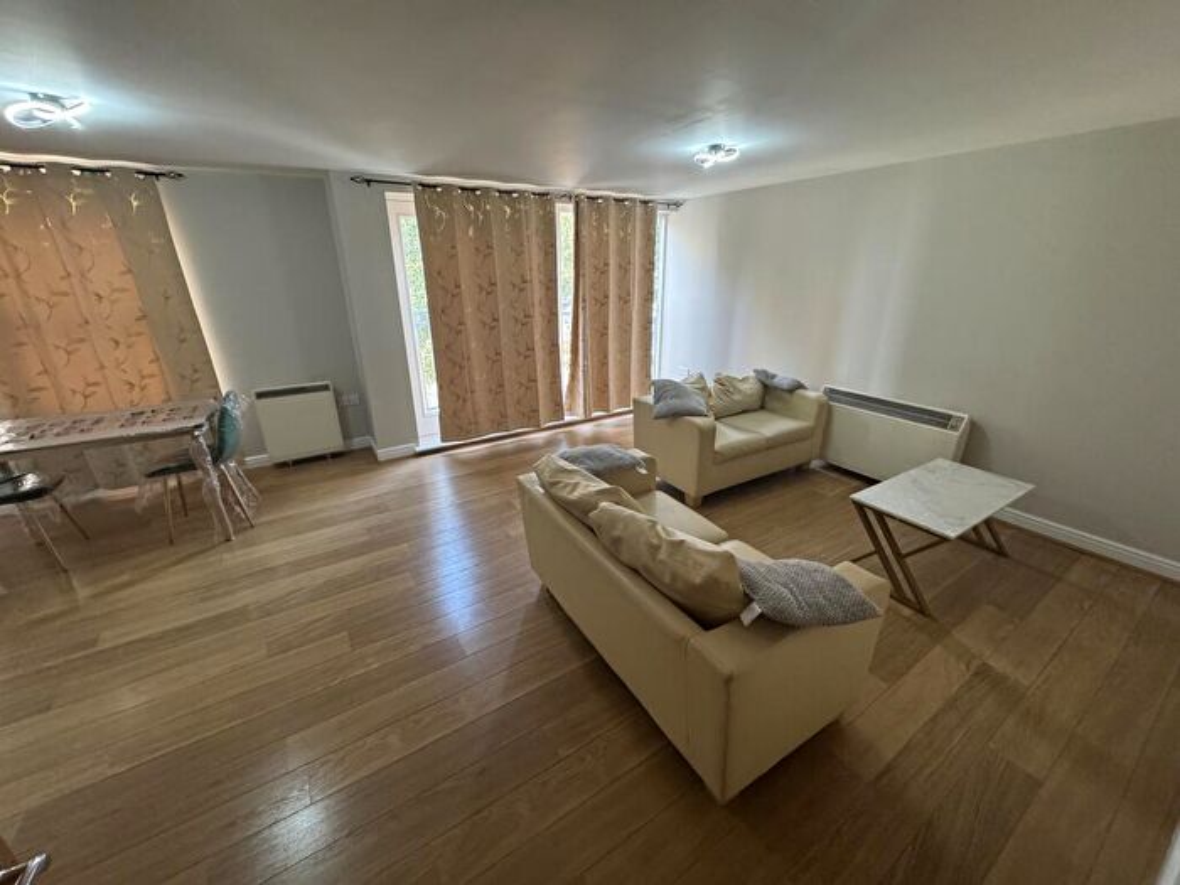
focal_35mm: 14
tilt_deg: -20.1
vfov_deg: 85.7
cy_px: 442
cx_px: 590
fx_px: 477
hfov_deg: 102.1
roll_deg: +0.4
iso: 320
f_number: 2.2
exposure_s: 1/80
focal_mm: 2.22
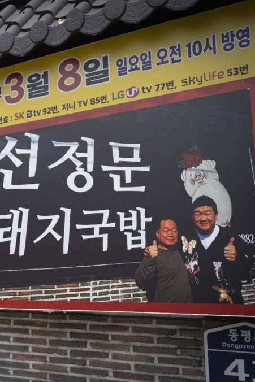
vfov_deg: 37.5
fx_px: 563
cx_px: -1
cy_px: 190
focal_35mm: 53
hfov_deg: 24.4
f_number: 5.6
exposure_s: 1/400
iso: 100
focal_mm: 35
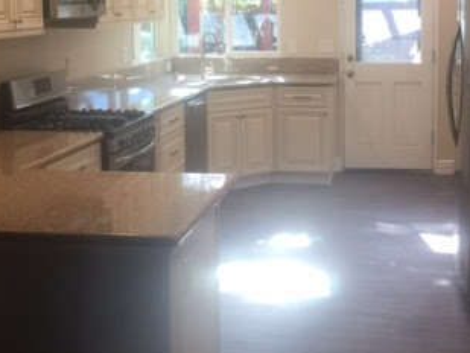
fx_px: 815
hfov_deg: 32.1
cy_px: 72
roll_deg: +0.8
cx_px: 260
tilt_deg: -5.9
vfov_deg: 24.1
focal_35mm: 60
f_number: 2.2
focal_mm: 4.15
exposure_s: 1/60
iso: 40
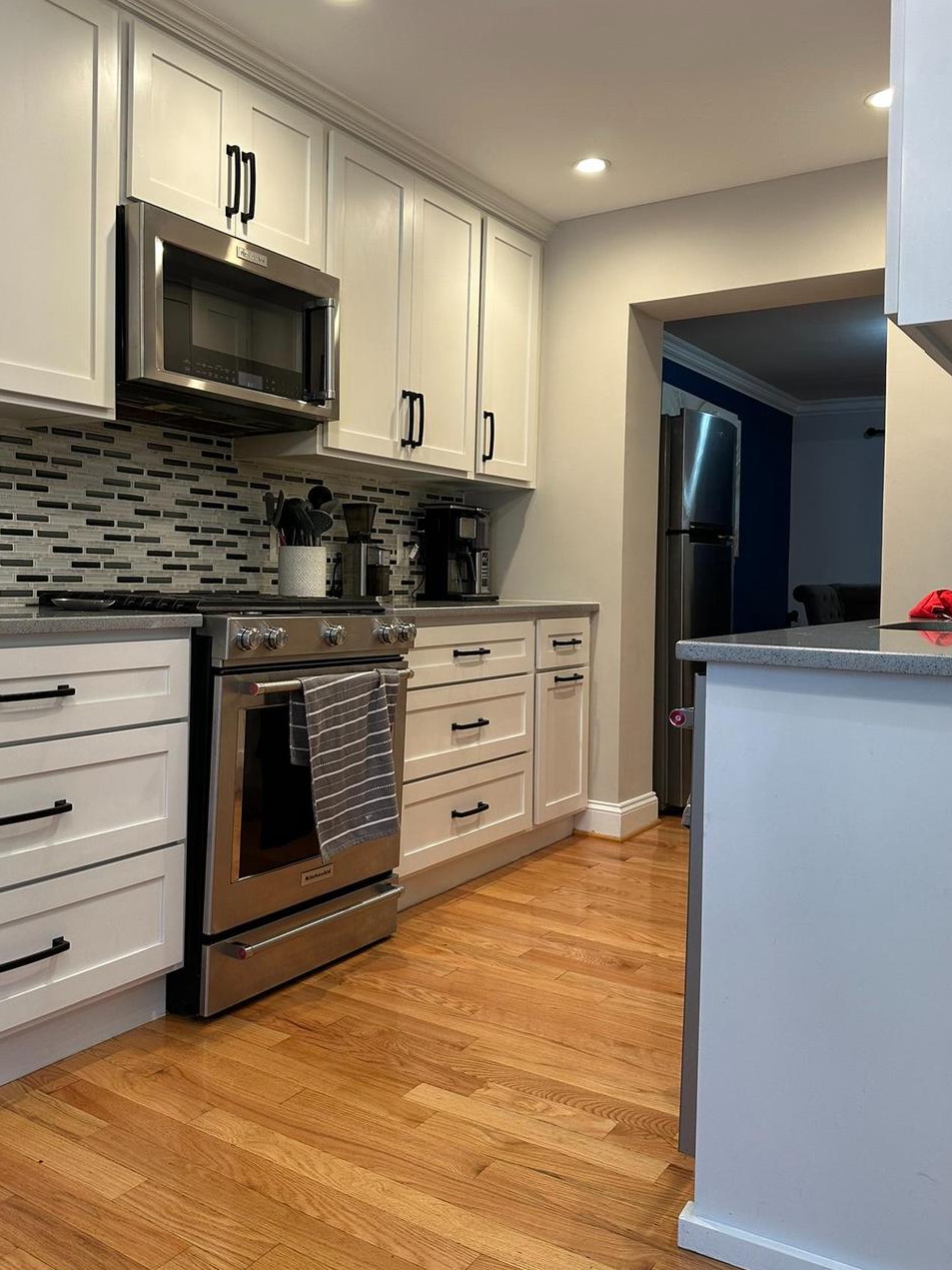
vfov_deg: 61.6
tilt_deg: -1.1
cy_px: 591
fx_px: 1064
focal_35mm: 29
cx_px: 402
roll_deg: -1.8
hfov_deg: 48.0
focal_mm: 6.86
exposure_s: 1/60
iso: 125
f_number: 1.78
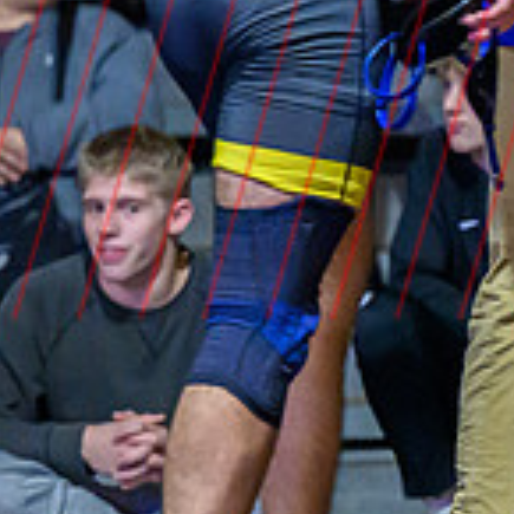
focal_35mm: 540
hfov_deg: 3.2
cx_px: 541
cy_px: -85
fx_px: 9072
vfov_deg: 3.2
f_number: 2.8
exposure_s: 1/320
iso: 12800
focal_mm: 120
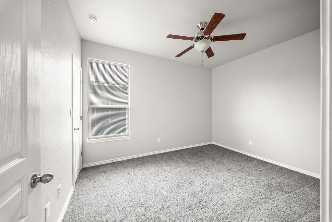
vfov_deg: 90.0
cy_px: 111
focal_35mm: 12
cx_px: 166
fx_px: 111
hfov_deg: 112.6
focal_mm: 12
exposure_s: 1/2.5
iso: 500
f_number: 9
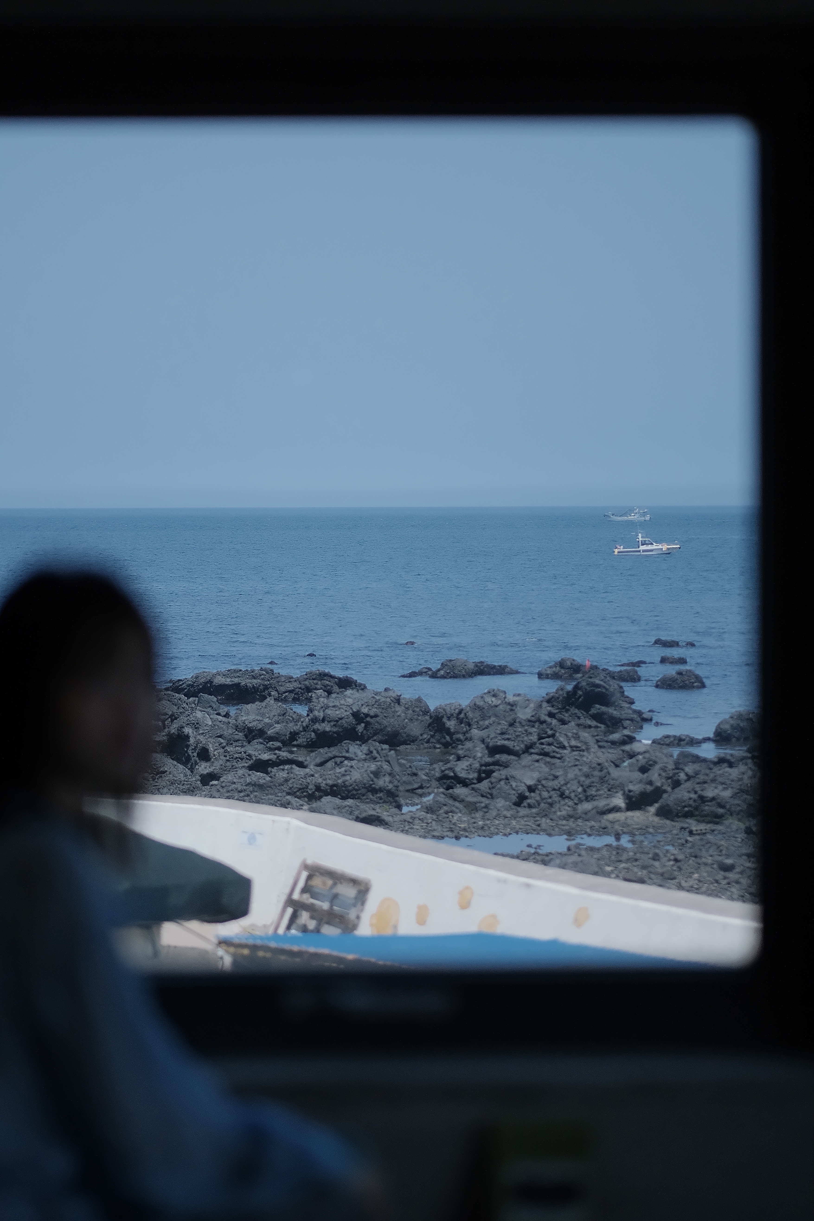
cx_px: 407
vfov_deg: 24.2
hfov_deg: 16.3
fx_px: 2849
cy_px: 610
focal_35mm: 84
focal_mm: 56
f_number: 1.2
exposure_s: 1/32000
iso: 800
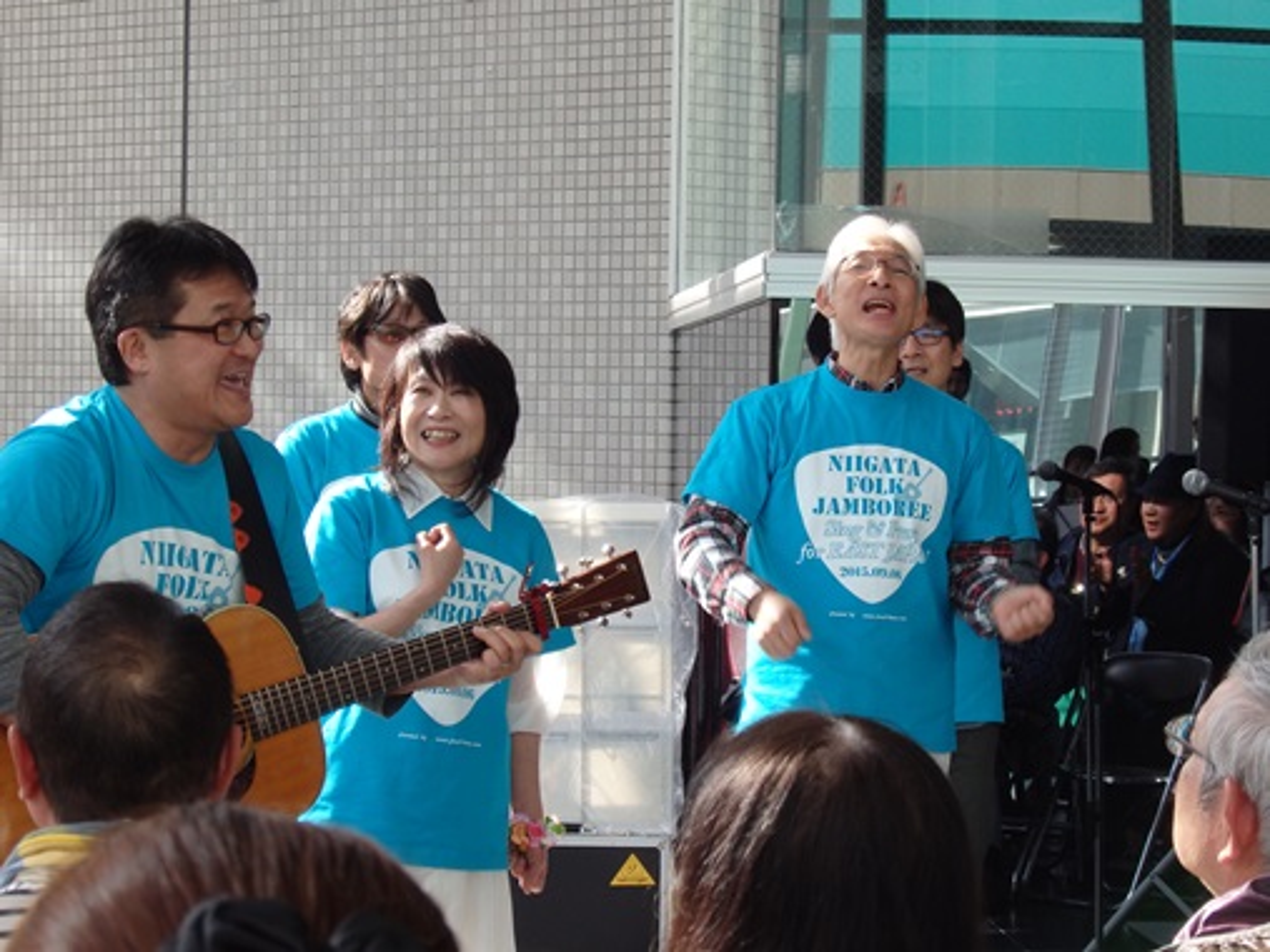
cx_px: 635
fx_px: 3888
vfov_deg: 14.0
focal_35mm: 106
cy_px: 476
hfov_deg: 18.6
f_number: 5
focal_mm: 19
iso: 200
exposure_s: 1/100
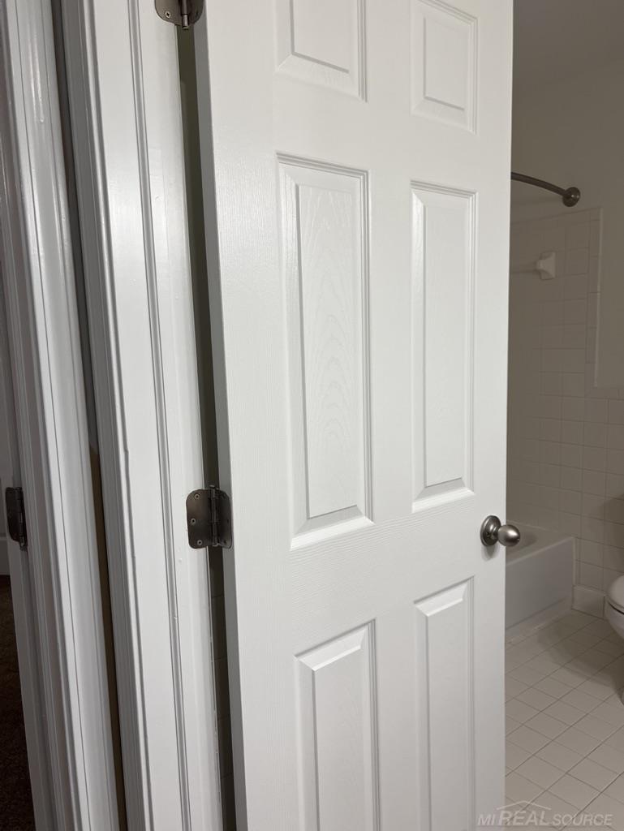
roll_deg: +4.1
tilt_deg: -5.9
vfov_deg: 67.3
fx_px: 624
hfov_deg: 53.1
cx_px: 312
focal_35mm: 26
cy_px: 416
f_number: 1.5
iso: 80
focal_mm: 5.7
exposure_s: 1/120
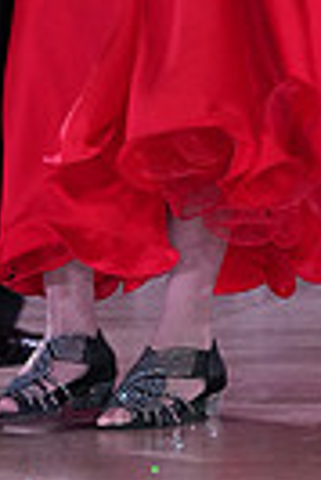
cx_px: 280
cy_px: -170
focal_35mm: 459
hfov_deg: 3.0
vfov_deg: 4.5
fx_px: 6123
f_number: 5
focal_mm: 105
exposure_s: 1/250
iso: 2500
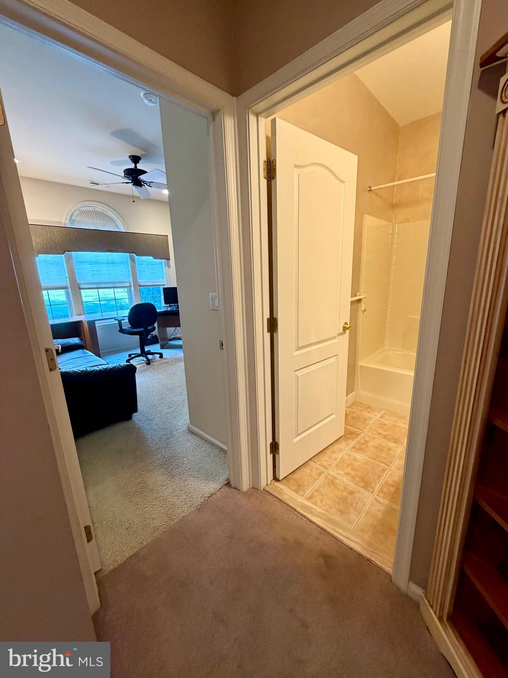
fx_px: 274
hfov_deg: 85.7
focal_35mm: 14
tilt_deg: -13.1
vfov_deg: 102.1
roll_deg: +2.1
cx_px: 254
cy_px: 339
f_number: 2.2
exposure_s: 1/60
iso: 320
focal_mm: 2.22
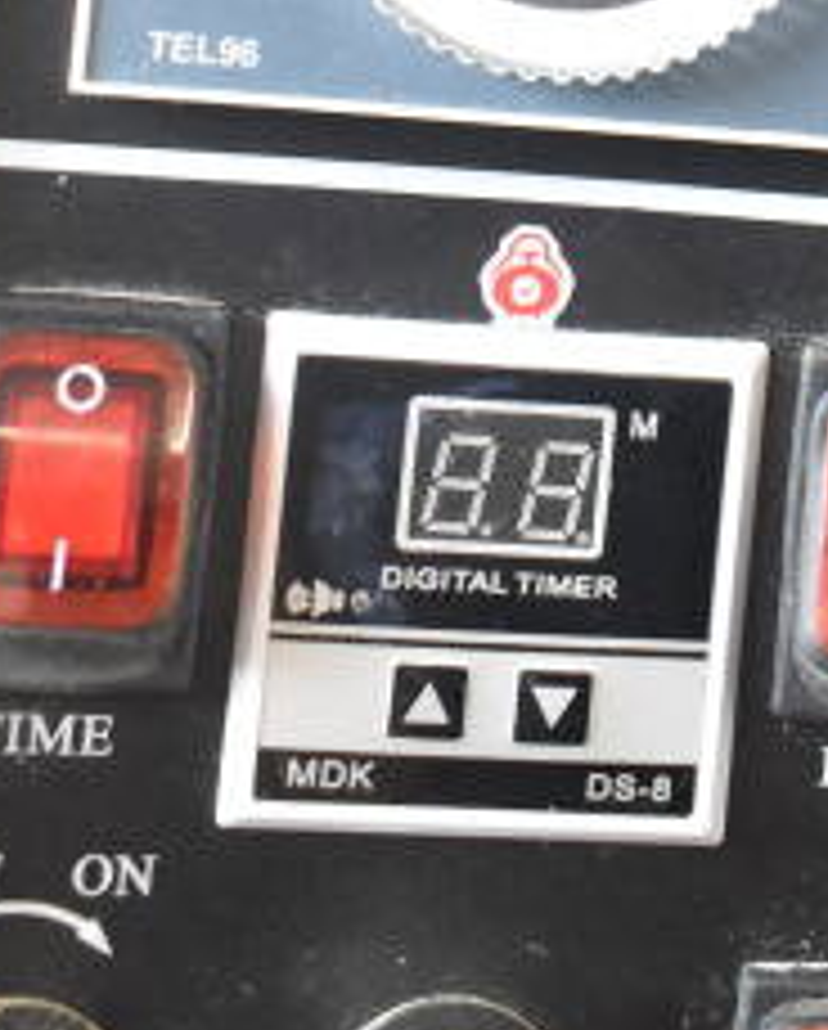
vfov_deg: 17.3
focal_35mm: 101
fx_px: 3086
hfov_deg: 15.0
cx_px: 878
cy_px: -468
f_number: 5
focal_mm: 18
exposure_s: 1/100
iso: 1600
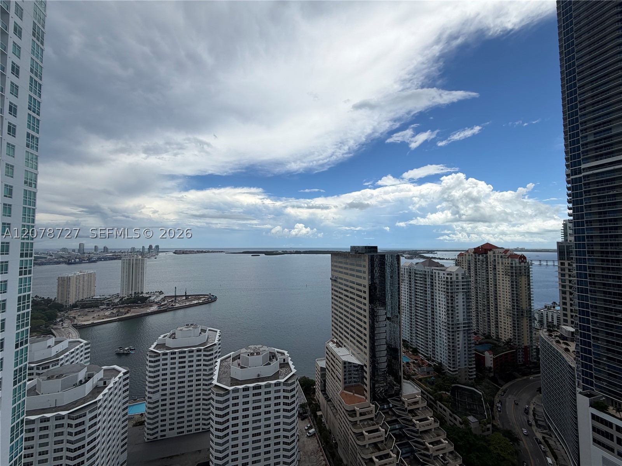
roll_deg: -0.4
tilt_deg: +4.0
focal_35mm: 14
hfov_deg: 102.1
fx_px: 252
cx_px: 311
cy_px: 233
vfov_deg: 85.7
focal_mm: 2.22
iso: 20
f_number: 2.2
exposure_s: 1/1431
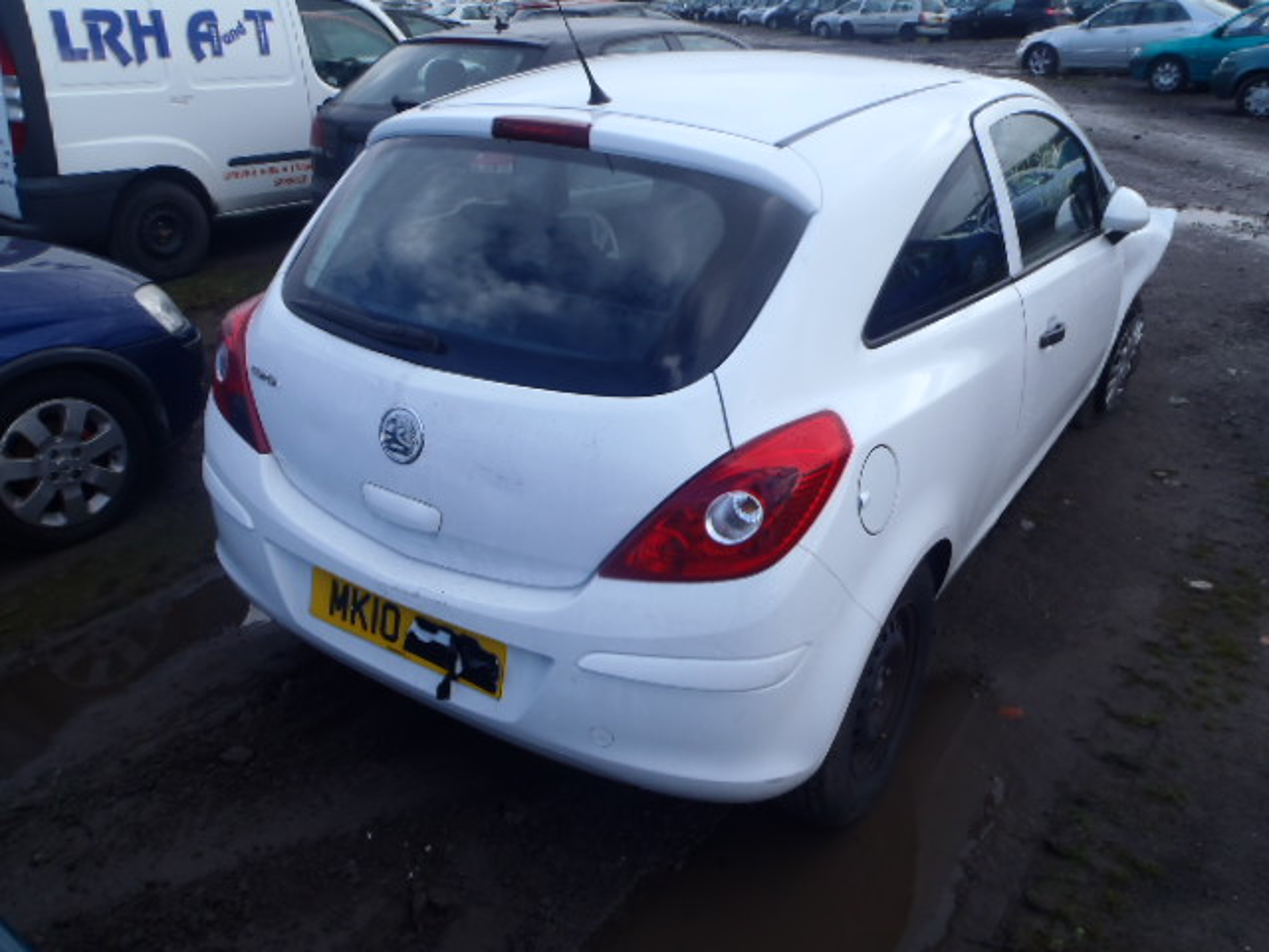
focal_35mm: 28
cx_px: 634
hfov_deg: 63.4
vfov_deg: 49.7
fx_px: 1026
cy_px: 476
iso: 80
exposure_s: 1/125
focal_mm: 5
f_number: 4.5
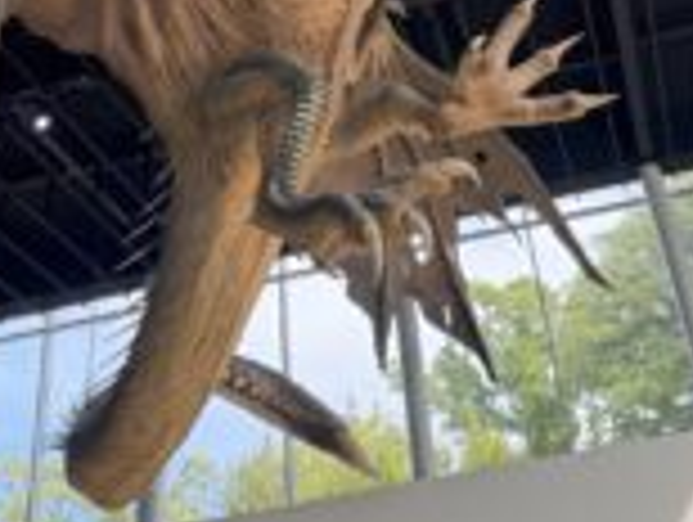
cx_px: 387
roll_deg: +7.5
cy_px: 9
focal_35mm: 56
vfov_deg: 25.0
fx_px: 1123
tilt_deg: +38.2
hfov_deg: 34.3
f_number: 1.78
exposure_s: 1/309
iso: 100
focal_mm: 6.76
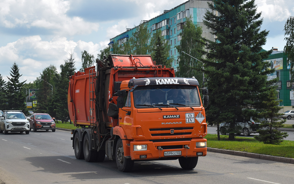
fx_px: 497
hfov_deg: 33.0
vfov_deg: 21.0
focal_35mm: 62
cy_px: 89
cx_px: 147
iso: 400
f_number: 6.3
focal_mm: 40
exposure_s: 1/1250
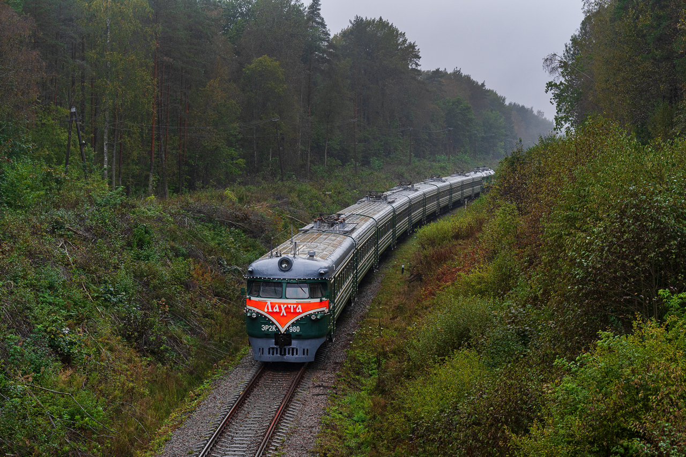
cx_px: 343
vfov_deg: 18.2
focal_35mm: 75
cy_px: 228
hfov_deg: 27.0
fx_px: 1429
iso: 800
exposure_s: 1/250
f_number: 5
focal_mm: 75
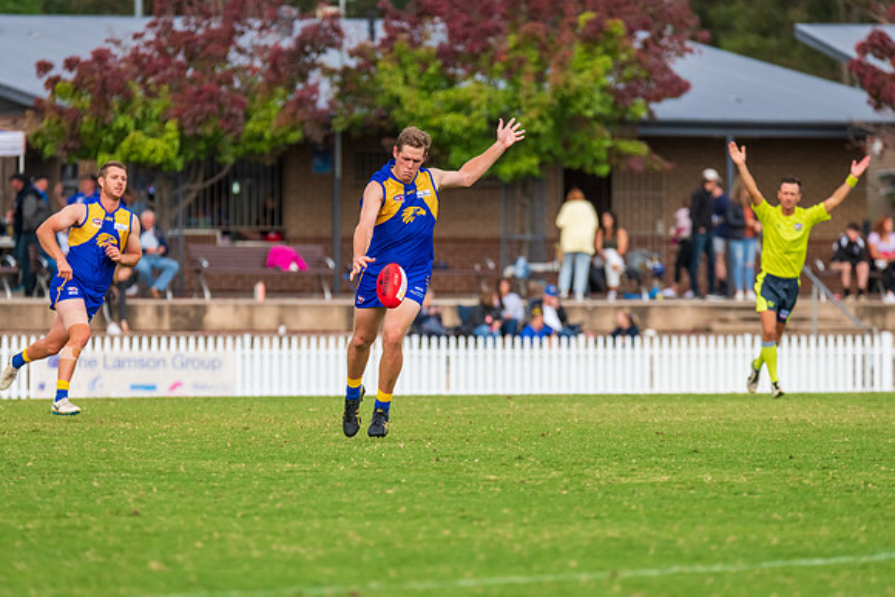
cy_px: 298
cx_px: 448
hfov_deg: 5.2
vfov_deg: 3.4
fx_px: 9946
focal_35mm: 400
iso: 1000
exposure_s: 1/1250
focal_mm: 400
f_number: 8
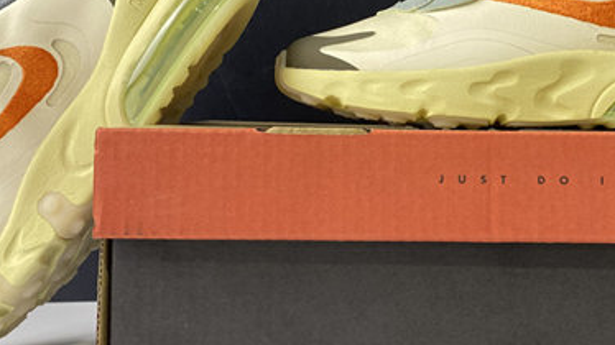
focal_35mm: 53
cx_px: 416
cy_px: 132
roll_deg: +0.5
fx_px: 864
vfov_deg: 22.6
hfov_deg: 38.7
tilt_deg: +3.2
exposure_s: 1/60
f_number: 1.8
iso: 160
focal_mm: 4.25
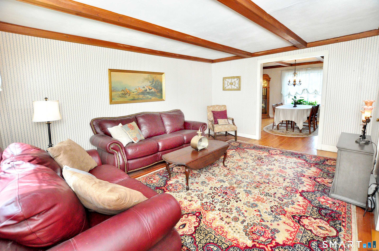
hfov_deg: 100.5
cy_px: 126
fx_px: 158
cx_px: 190
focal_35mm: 15
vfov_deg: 77.2
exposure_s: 1/100
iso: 2000
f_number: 5
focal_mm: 10
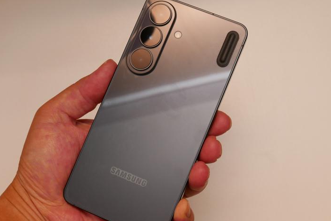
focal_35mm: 64
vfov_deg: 21.3
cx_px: 172
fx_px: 589
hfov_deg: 31.4
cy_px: 115
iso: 800
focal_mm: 25.4
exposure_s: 1/50
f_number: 7.1
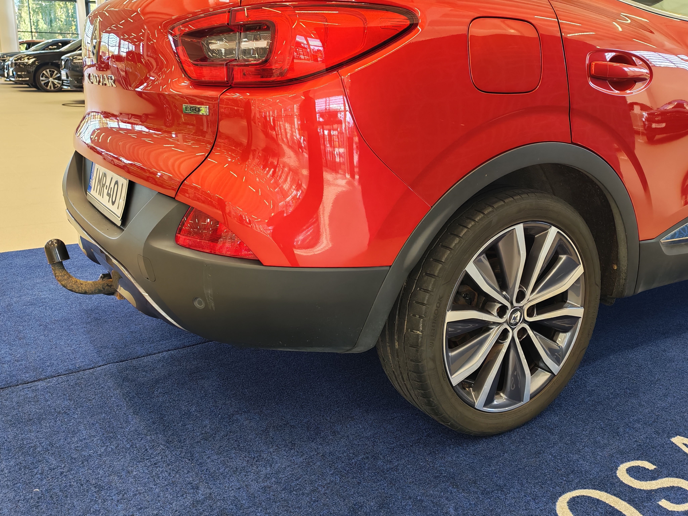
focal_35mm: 33
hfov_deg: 55.4
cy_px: 258
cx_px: 344
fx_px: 656
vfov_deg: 42.9
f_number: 1.9
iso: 400
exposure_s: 1/100
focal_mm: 6.12
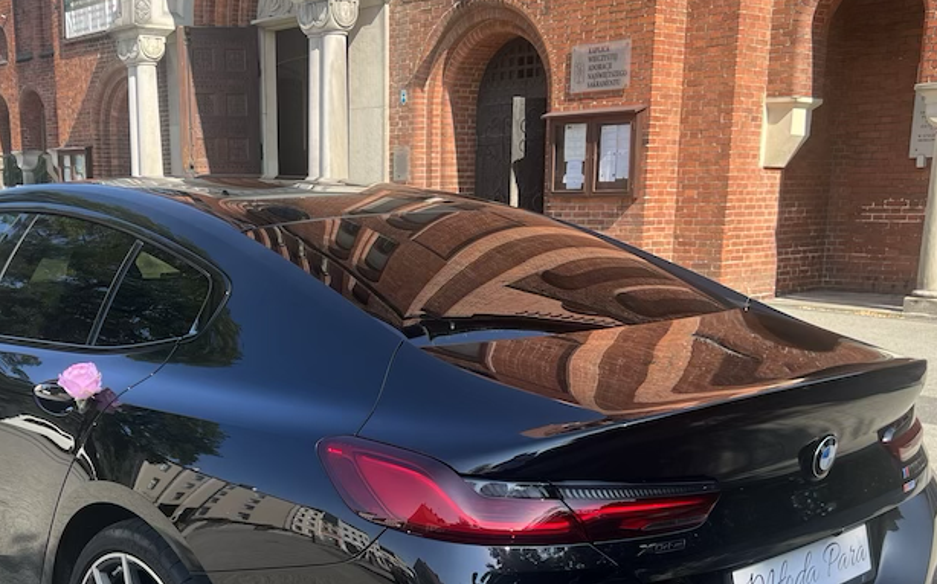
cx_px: 342
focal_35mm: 46
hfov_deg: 43.1
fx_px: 1174
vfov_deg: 27.5
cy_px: 453
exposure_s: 1/1147
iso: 50
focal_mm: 5.7
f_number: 1.5
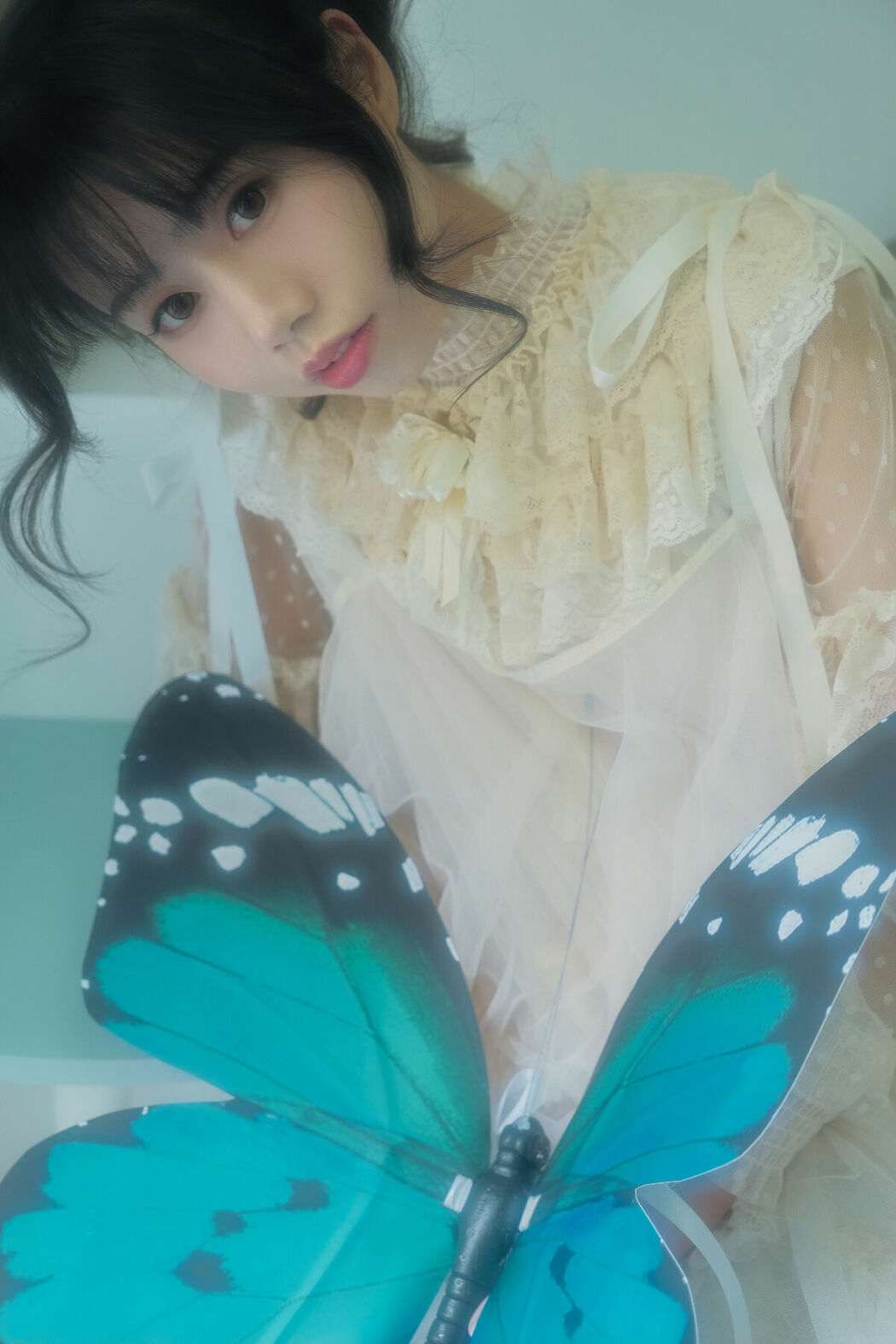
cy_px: 672
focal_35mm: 53
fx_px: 1979
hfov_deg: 25.5
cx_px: 448
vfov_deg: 37.5
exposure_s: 1/60
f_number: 2.8
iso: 640
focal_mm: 35.3
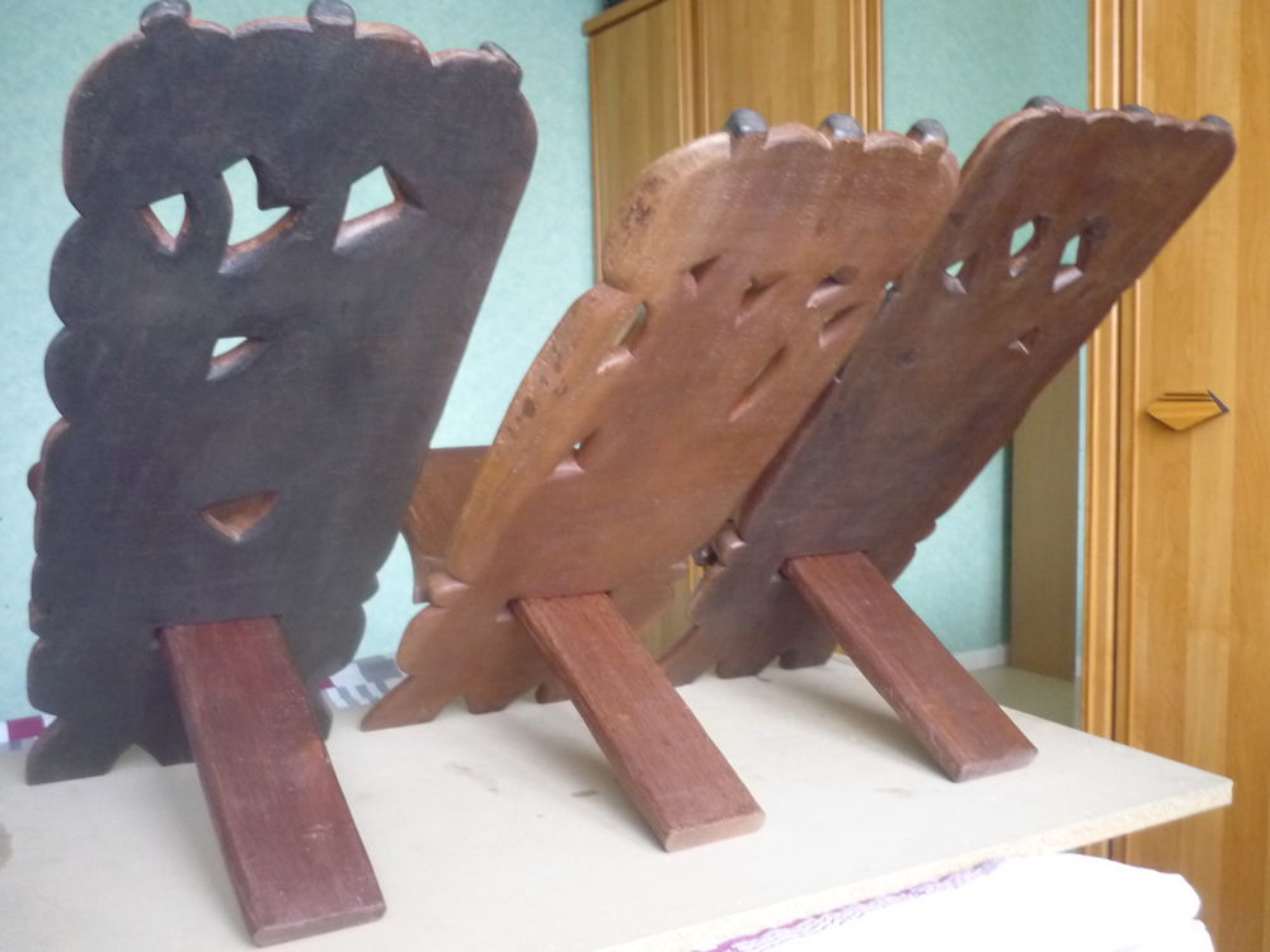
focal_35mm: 33
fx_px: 1211
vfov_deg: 42.9
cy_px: 476
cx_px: 635
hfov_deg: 55.4
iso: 400
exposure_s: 1/20
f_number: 2.8
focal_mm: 5.5
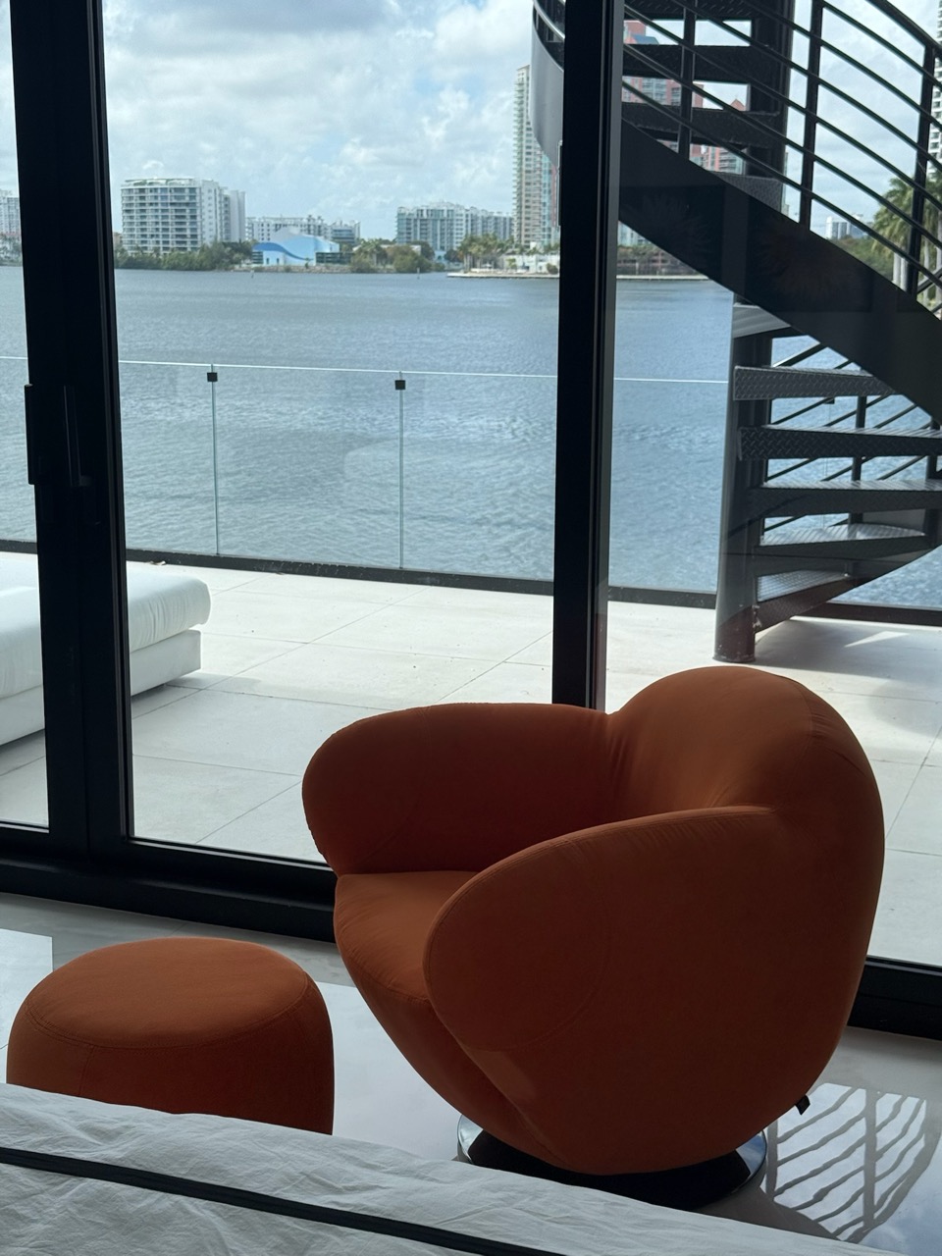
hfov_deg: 30.3
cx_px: 471
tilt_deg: -10.6
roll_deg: -0.1
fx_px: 1742
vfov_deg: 39.7
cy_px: 628
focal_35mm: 48
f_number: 1.78
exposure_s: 1/1754
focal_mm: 6.76
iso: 80
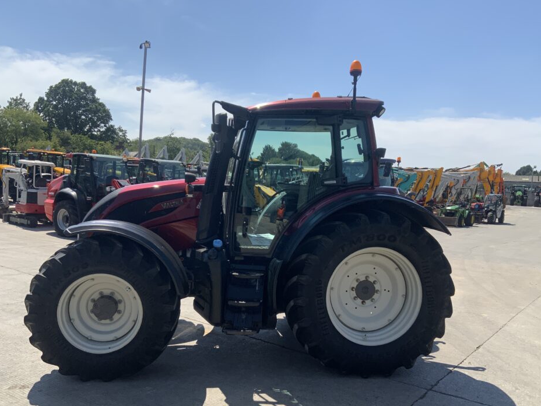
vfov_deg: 44.1
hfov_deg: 56.8
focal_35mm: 32
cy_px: 223
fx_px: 500
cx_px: 286
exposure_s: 1/2058
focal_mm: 3
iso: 16
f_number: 1.8
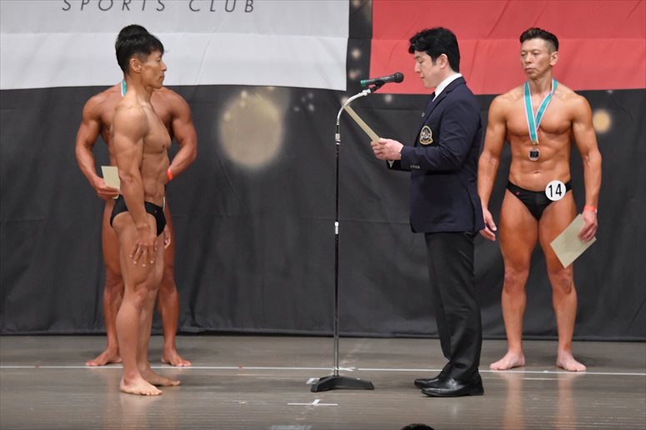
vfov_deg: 6.8
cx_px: 323
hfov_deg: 10.2
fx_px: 3623
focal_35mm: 202
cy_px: 215
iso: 5000
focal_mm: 135
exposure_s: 1/400
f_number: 5.6
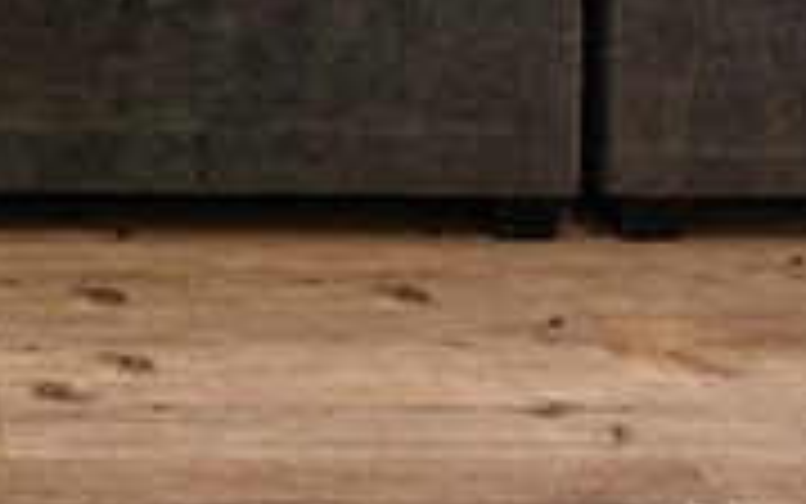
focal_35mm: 99
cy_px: -668
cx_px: -99
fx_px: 2175
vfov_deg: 11.2
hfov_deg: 20.0
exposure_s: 1/15
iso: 400
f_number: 5.6
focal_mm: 17
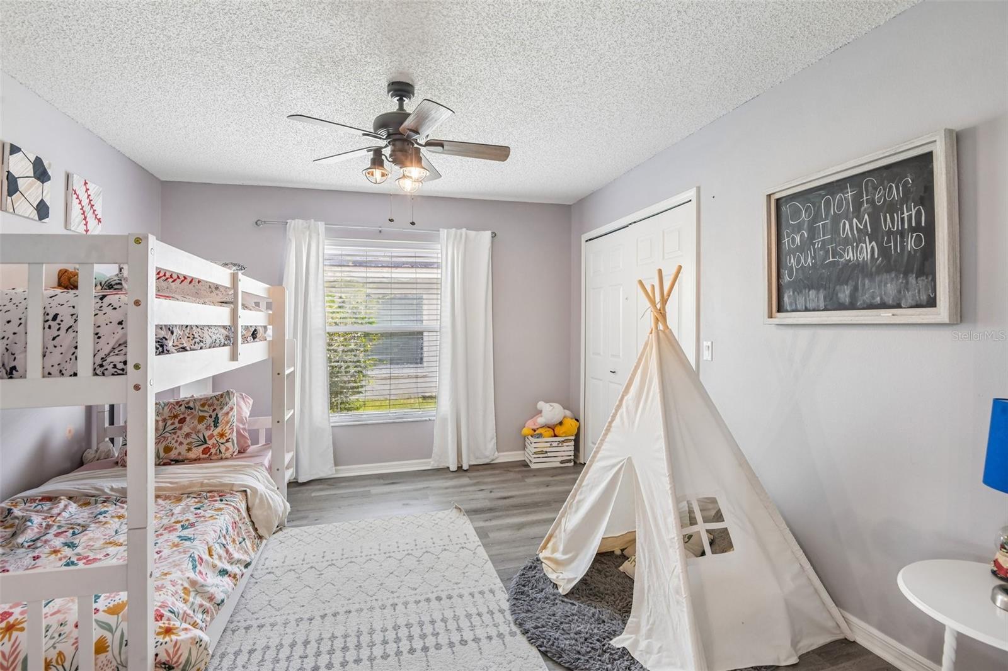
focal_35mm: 16
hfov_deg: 96.7
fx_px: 448
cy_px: 336
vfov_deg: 73.7
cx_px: 504
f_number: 8
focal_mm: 16
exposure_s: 1/20
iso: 400
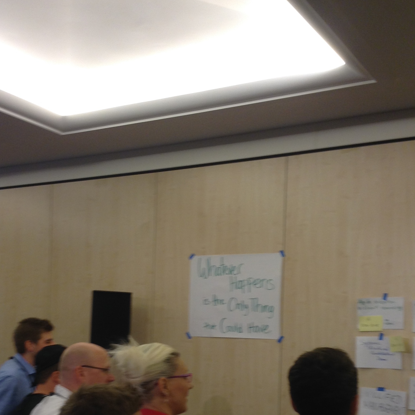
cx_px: 180
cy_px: 322
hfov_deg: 33.3
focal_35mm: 51
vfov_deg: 32.6
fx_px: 692
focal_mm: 3.3
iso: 40
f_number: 2.4
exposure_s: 1/24
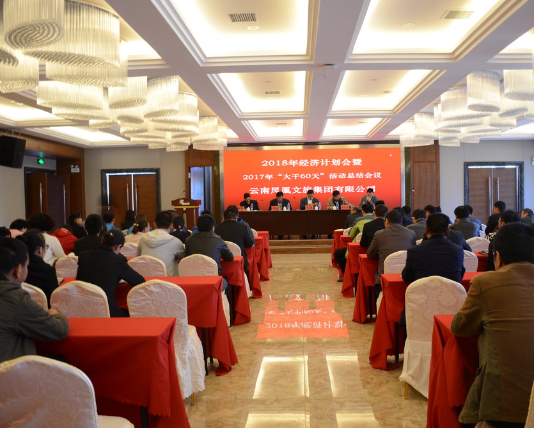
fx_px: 490
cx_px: 290
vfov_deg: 47.1
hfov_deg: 57.1
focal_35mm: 31
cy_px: 216
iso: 100
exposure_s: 1/4
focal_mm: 18
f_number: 3.5
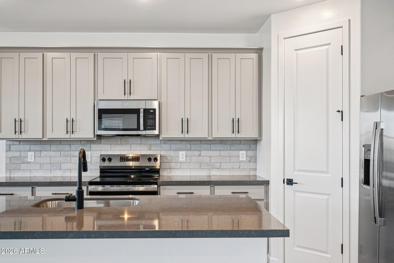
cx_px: 197
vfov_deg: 41.1
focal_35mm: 32
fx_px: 350
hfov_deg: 58.7
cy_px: 132
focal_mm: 32
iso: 400
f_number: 8
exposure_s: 1/20
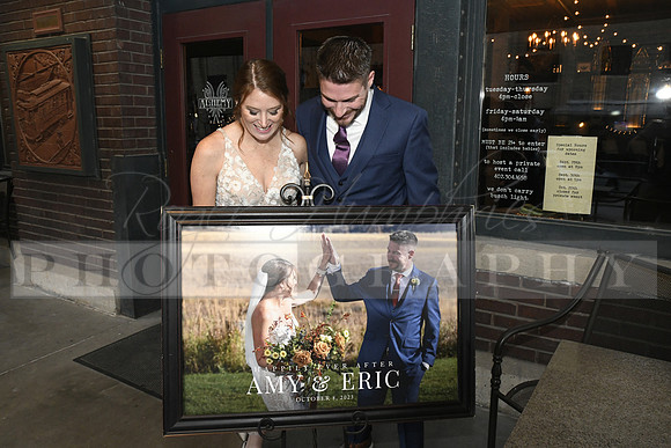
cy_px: 224
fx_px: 541
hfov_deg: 63.6
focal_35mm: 29
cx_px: 336
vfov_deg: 45.0
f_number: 11
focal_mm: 29
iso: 6400
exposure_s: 1/60
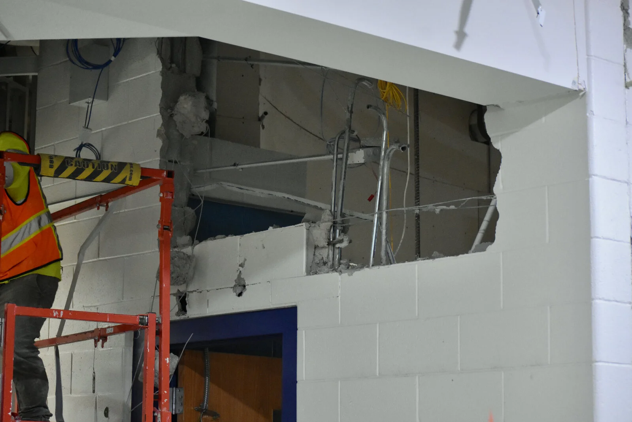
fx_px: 1448
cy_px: 211
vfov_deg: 16.6
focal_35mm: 82
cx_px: 316
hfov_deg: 24.6
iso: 4000
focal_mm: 55
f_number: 4
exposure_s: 1/60
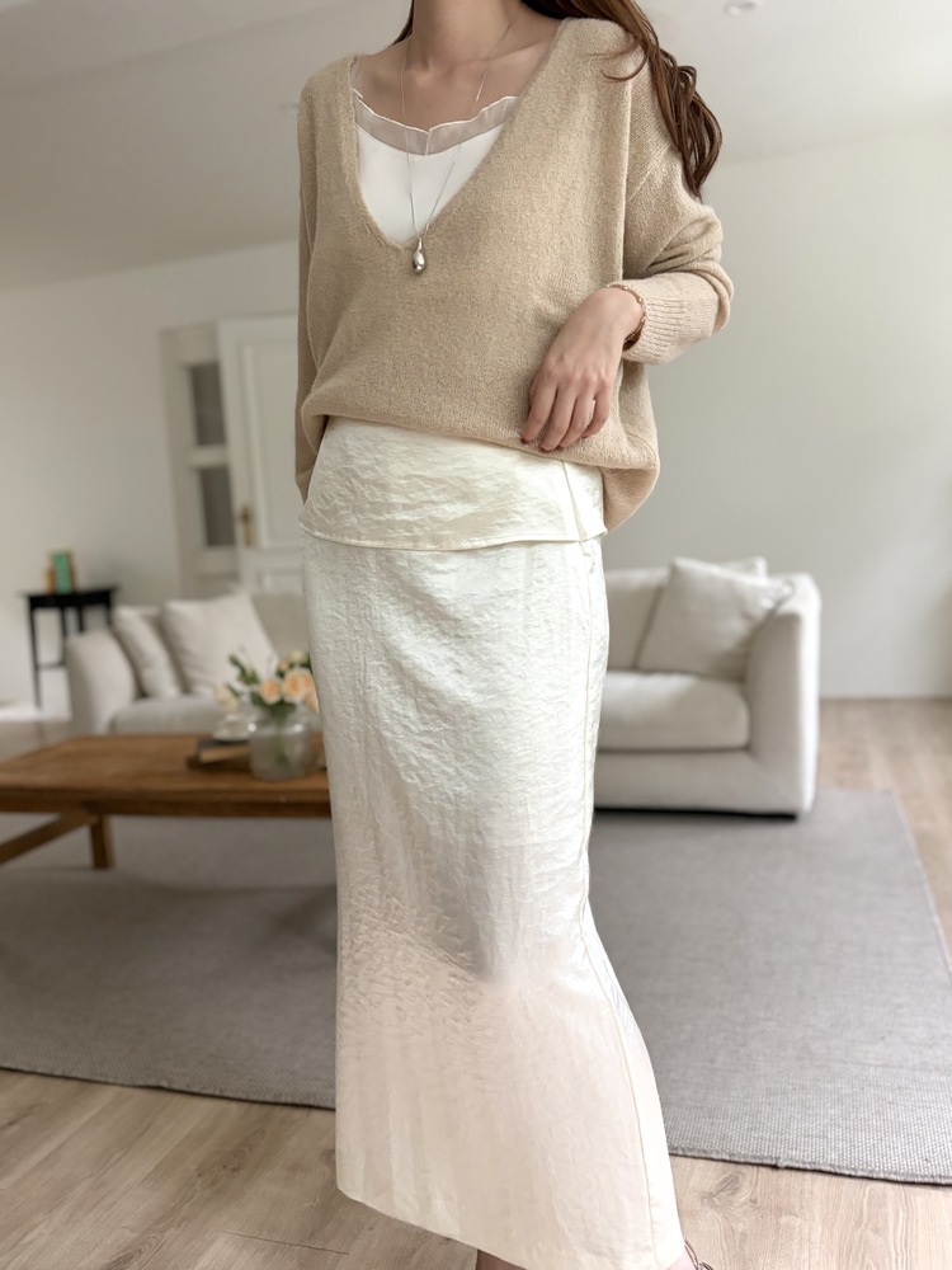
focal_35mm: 26
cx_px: 476
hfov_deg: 53.1
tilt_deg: -4.0
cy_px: 635
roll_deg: +3.6
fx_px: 953
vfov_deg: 67.3
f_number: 1.6
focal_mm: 5.96
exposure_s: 1/60
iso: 200
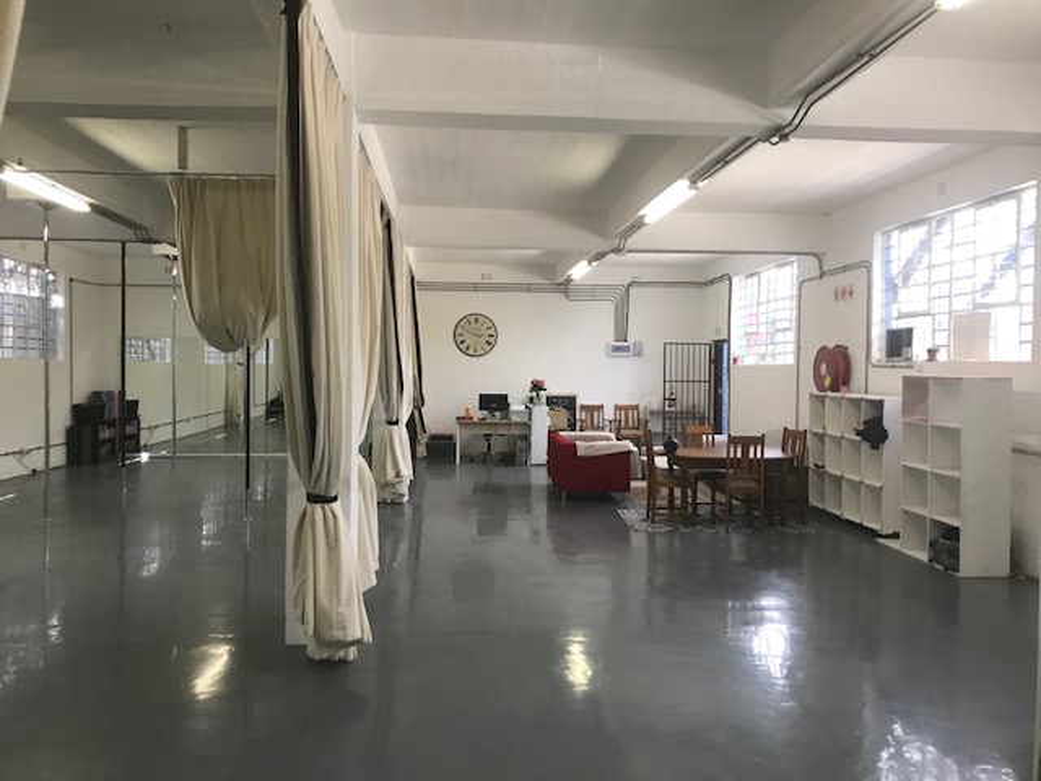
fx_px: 842
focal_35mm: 28
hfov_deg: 63.4
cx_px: 520
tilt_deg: -2.2
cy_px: 390
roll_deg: +0.0
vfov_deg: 49.7
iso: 25
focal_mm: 3.99
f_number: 1.8
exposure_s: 1/33
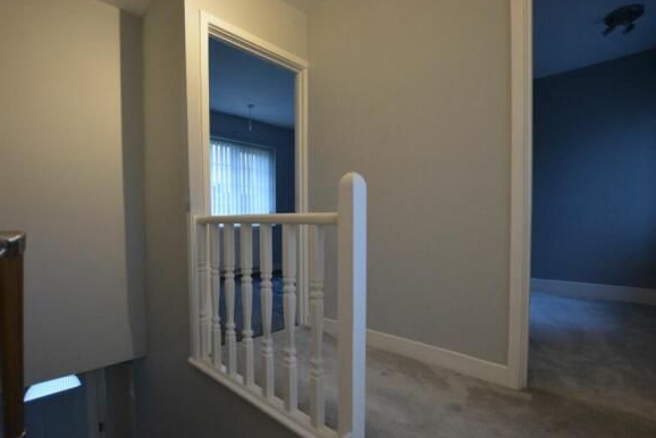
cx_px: 323
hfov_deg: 93.2
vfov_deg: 70.4
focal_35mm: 17
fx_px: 310
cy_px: 235
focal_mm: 10
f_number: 3.5
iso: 800
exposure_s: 1/30
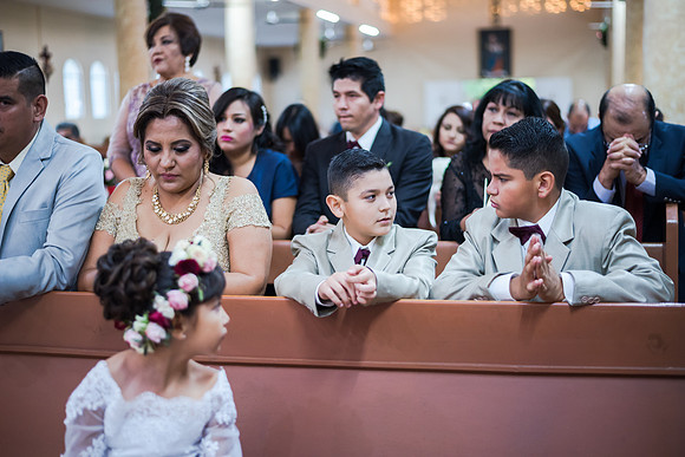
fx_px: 952
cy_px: 228
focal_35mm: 50
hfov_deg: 39.6
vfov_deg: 27.0
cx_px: 342
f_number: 1.8
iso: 1600
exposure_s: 1/125
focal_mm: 50
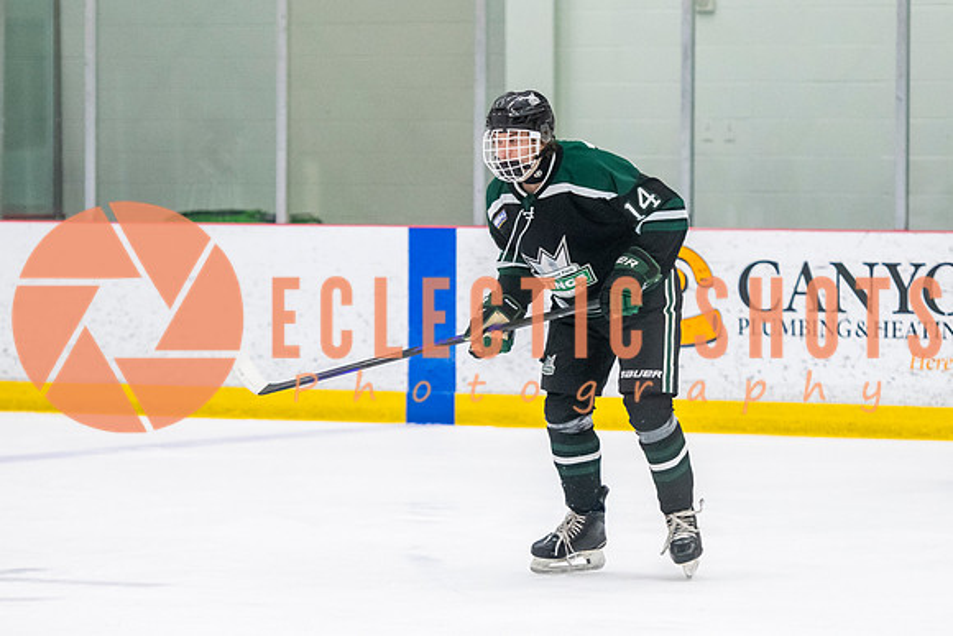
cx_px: 561
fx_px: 5902
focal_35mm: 223
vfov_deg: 6.2
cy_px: 318
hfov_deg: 9.2
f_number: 3.2
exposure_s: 1/640
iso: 3200
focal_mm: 125
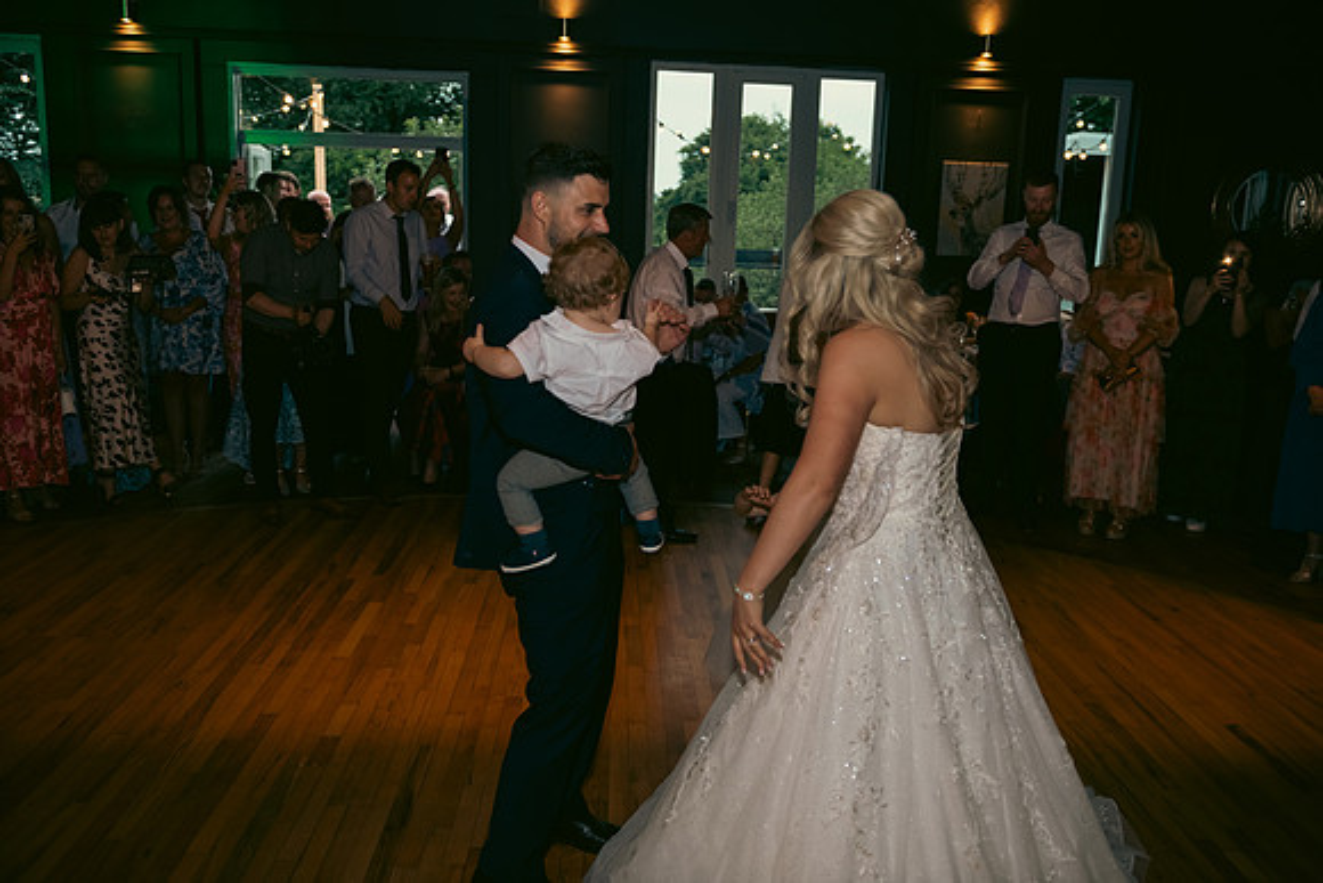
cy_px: 442
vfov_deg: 41.1
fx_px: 1176
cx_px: 662
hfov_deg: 58.7
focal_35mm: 32
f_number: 3.5
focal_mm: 32
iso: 640
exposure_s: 1/160
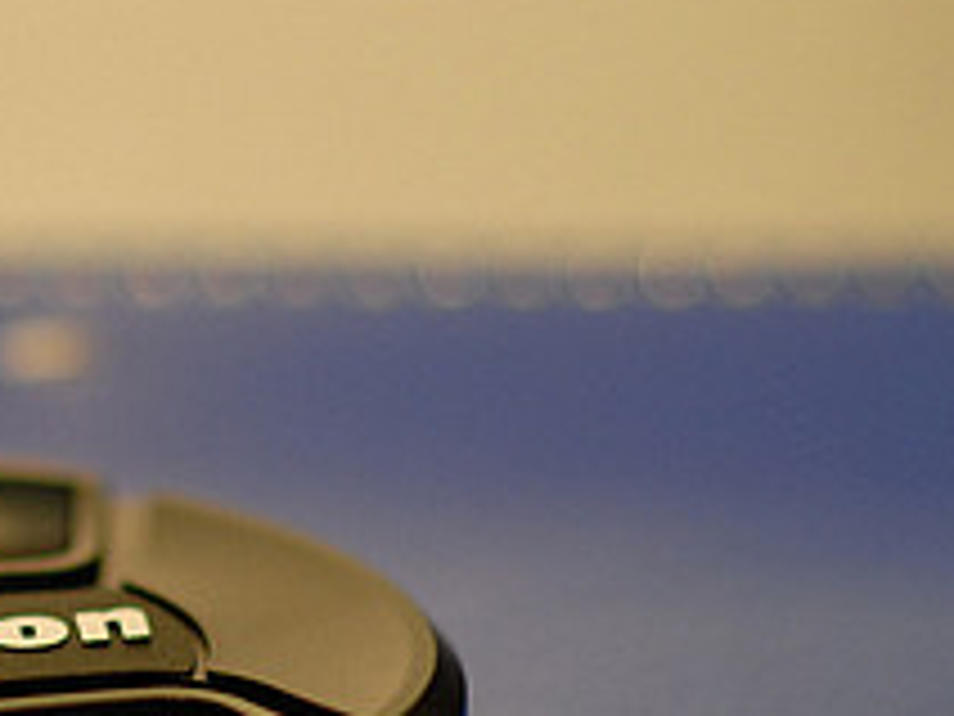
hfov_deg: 5.9
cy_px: 626
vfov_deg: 4.4
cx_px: -58
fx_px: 9269
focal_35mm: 336
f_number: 1.4
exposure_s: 1/80
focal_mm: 85
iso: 400
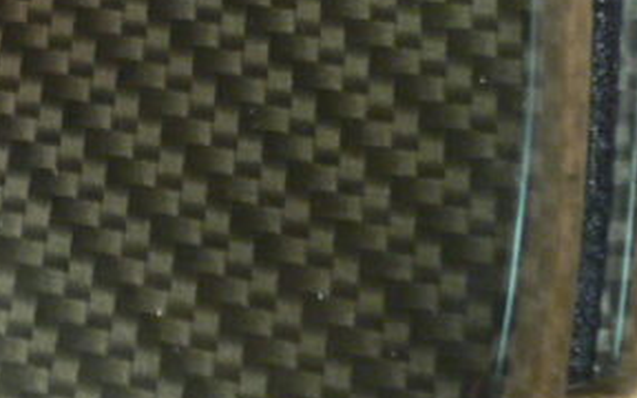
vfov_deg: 12.6
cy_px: 66
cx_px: -86
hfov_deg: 19.3
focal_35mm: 103
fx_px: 1788
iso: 200
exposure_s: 1/8
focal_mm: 5.8
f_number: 2.8
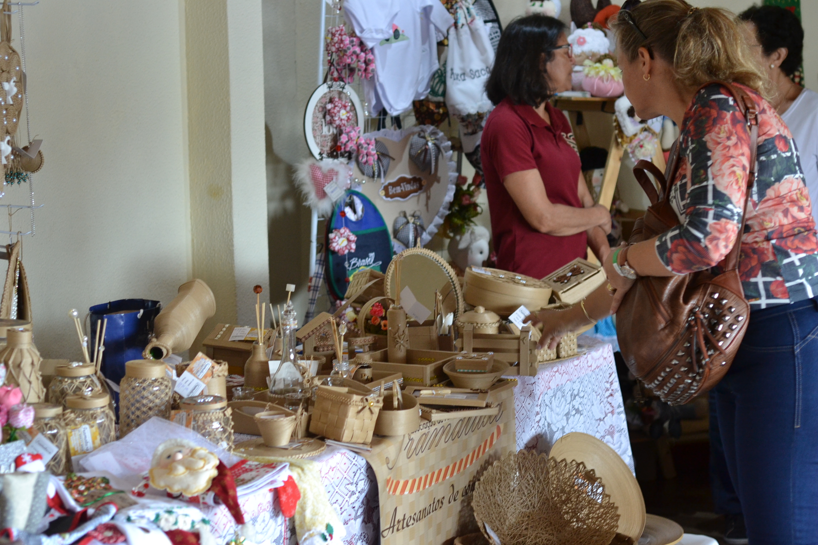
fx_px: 1704
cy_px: 272
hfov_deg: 27.0
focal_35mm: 75
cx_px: 409
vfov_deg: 18.2
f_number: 2.8
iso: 800
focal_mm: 50
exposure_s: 1/80
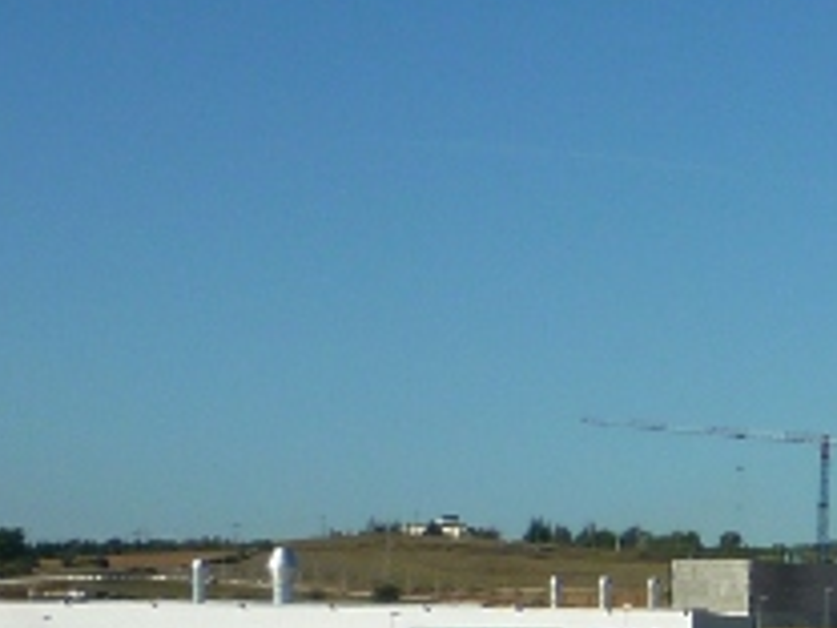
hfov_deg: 12.2
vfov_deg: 10.5
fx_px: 3361
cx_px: 1775
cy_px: 735
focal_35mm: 139
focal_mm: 5.2
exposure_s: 1/800
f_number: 4.5
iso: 80
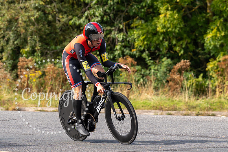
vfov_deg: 5.7
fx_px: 1527
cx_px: 121
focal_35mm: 241
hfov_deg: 8.5
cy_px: 70
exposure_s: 1/1000
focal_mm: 151
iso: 125
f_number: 4
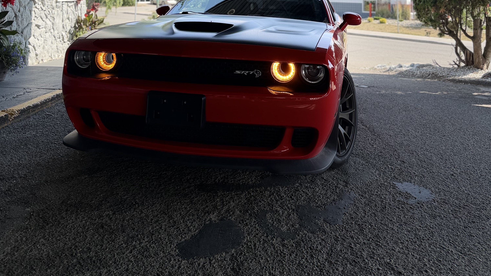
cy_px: -32
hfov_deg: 56.6
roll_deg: -0.5
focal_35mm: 35
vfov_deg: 30.1
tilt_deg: +2.8
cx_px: 245
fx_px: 456
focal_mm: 6.76
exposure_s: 1/1156
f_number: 1.78
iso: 100
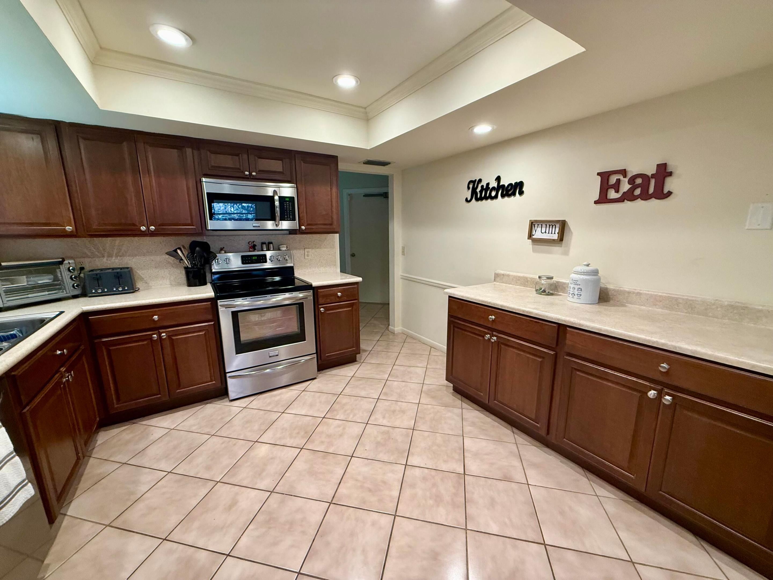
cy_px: 290
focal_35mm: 14
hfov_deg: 102.1
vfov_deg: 85.7
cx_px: 386
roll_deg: +0.4
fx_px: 313
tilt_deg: -10.3
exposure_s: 1/60
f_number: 2.2
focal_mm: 2.22
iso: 320
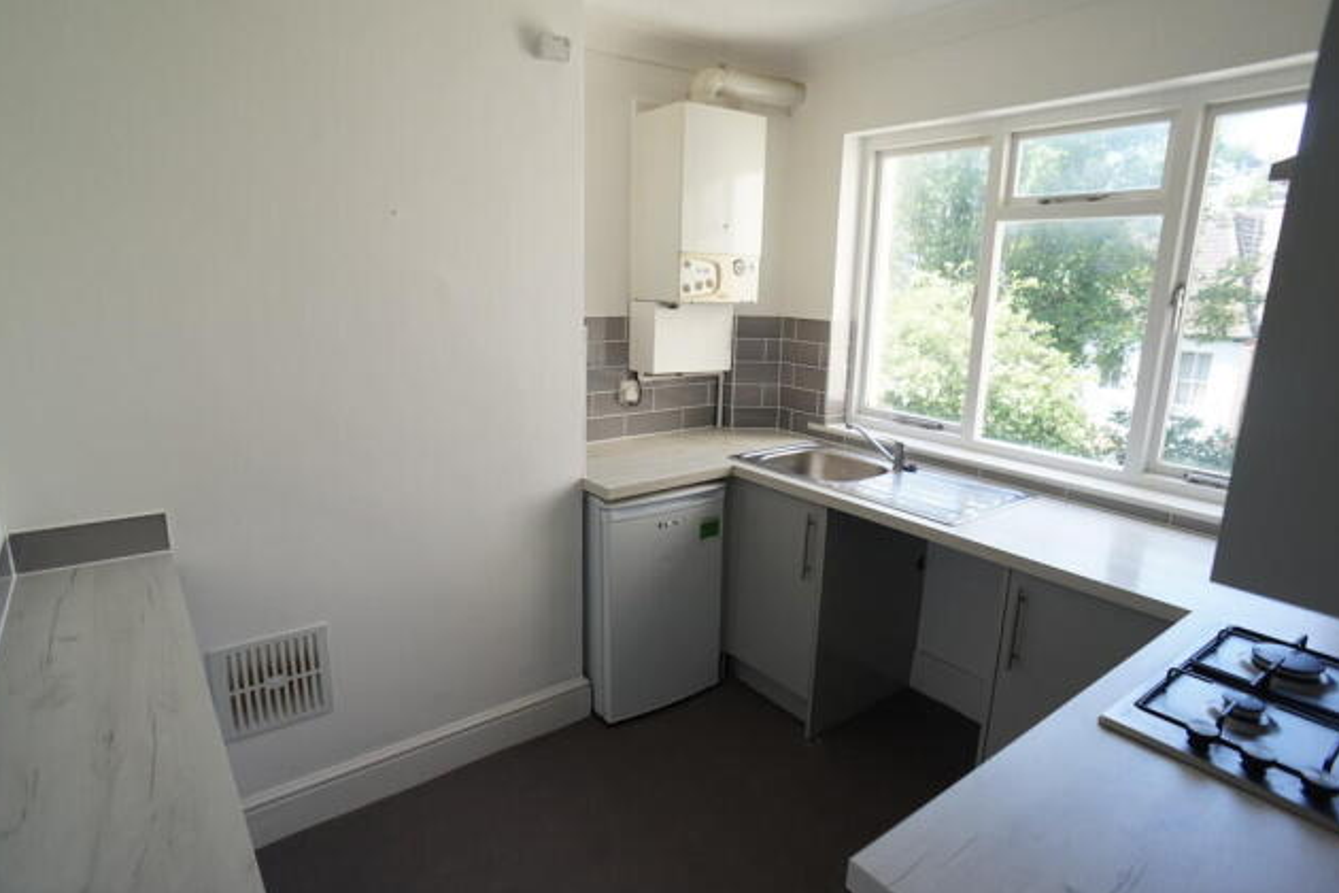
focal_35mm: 25
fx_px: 930
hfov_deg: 71.5
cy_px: 445
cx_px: 672
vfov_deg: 51.3
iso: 250
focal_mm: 16
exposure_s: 1/160
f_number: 4
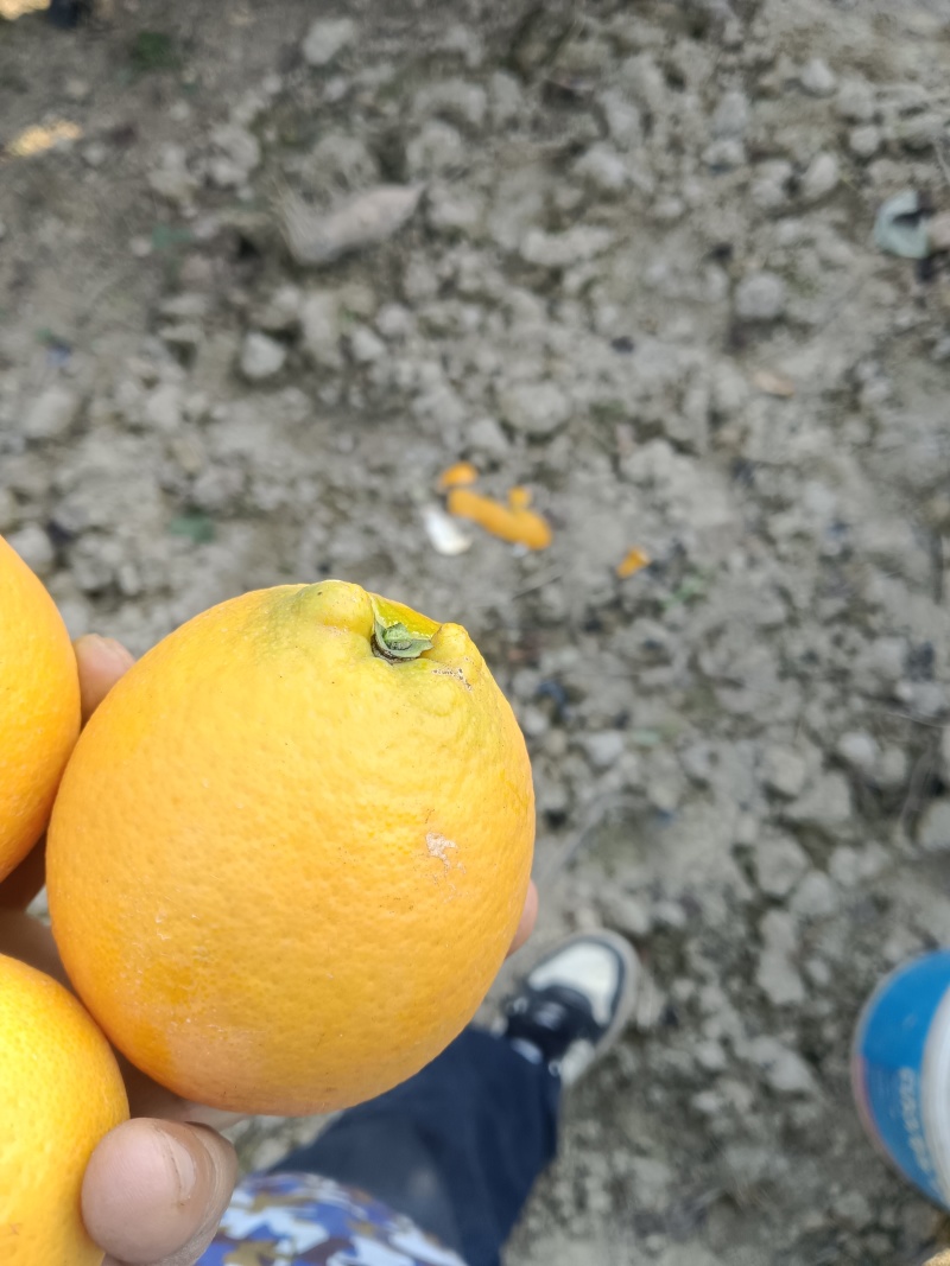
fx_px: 952
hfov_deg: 53.1
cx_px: 475
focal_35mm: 26
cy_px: 633
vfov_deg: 67.3
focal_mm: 4.05
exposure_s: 1/100
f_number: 1.8
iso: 337
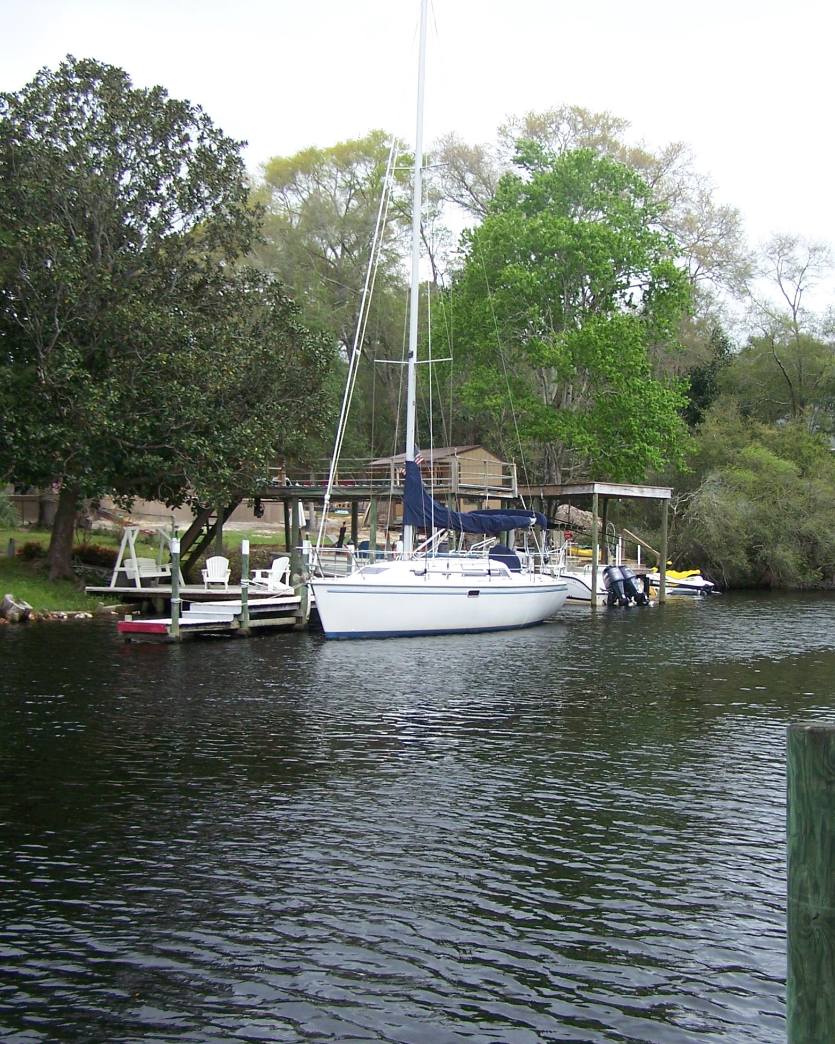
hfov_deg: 30.2
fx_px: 1544
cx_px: 455
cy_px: 525
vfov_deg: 37.3
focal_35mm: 50
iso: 80
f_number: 2.8
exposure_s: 1/640
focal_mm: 6.3
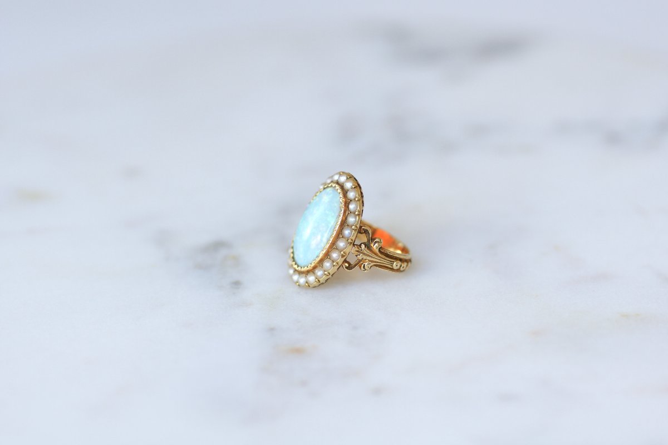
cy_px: 222
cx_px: 334
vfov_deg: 13.0
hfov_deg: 19.5
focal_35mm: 105
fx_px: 1948
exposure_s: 1/125
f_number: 3.2
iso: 200
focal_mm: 70
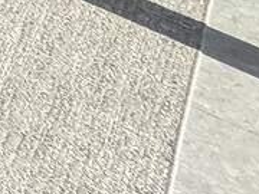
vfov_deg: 9.1
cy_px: -470
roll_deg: -0.6
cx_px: -655
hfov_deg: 9.5
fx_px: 838
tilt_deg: -6.0
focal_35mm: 112
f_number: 2.2
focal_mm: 2.22
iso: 50
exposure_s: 1/1087
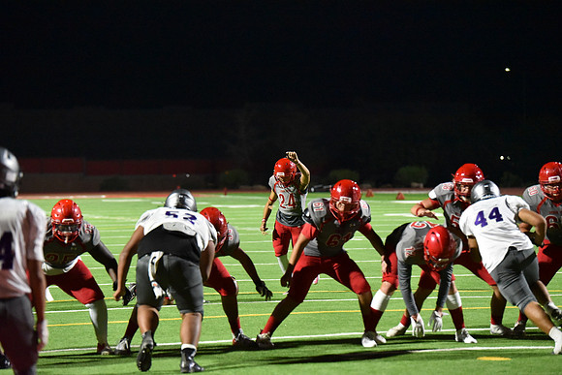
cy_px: 188
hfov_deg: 15.2
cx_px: 281
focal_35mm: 135
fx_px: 2108
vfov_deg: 10.2
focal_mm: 135
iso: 12800
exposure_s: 1/1000
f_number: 2.8
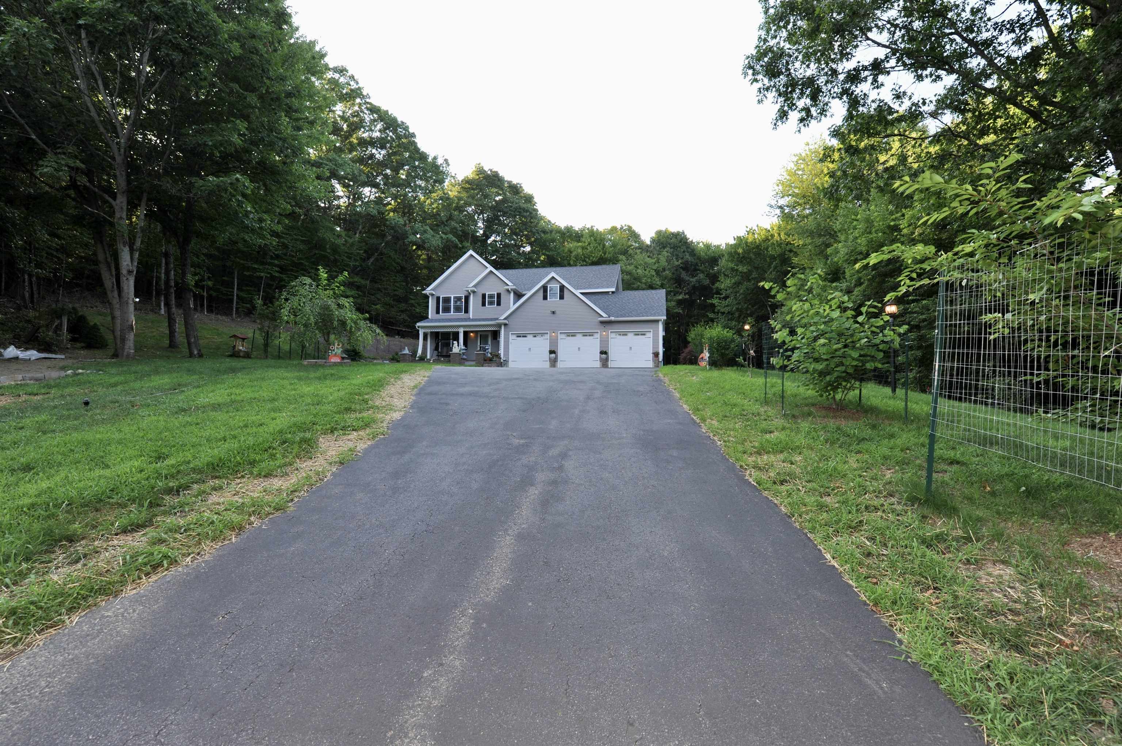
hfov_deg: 100.4
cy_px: 373
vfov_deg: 77.2
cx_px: 561
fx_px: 467
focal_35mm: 15
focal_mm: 15
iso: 200
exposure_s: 1/60
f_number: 8
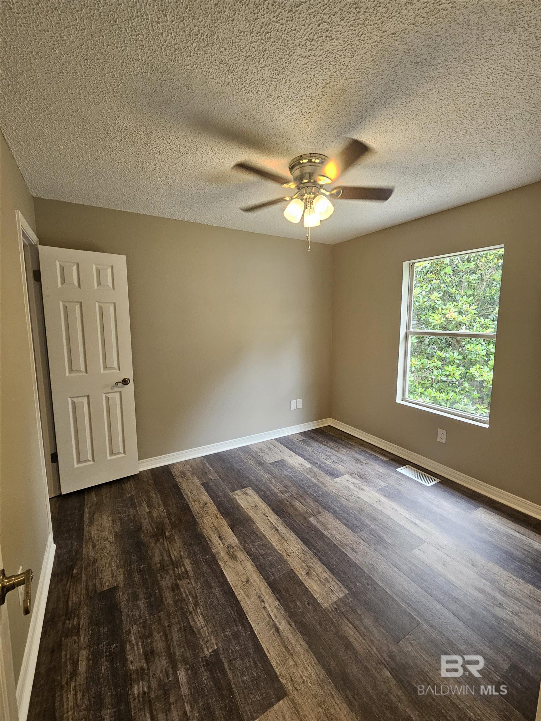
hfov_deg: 89.9
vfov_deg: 106.2
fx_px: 271
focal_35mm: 13
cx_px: 270
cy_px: 360
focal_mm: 2.2
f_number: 2.2
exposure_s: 1/60
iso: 160
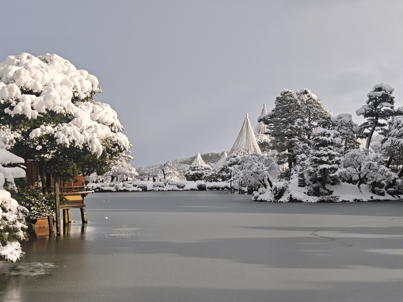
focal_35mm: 58
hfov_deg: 33.2
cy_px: 151
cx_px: 202
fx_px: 675
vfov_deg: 25.2
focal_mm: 8.72
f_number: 1.63
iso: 50
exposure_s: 1/1227
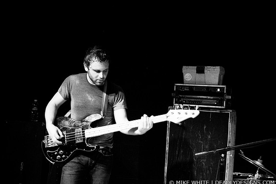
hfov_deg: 42.7
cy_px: 93
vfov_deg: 29.2
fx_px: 353
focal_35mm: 46
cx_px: 136
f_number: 1.8
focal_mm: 30
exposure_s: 1/250
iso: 1000
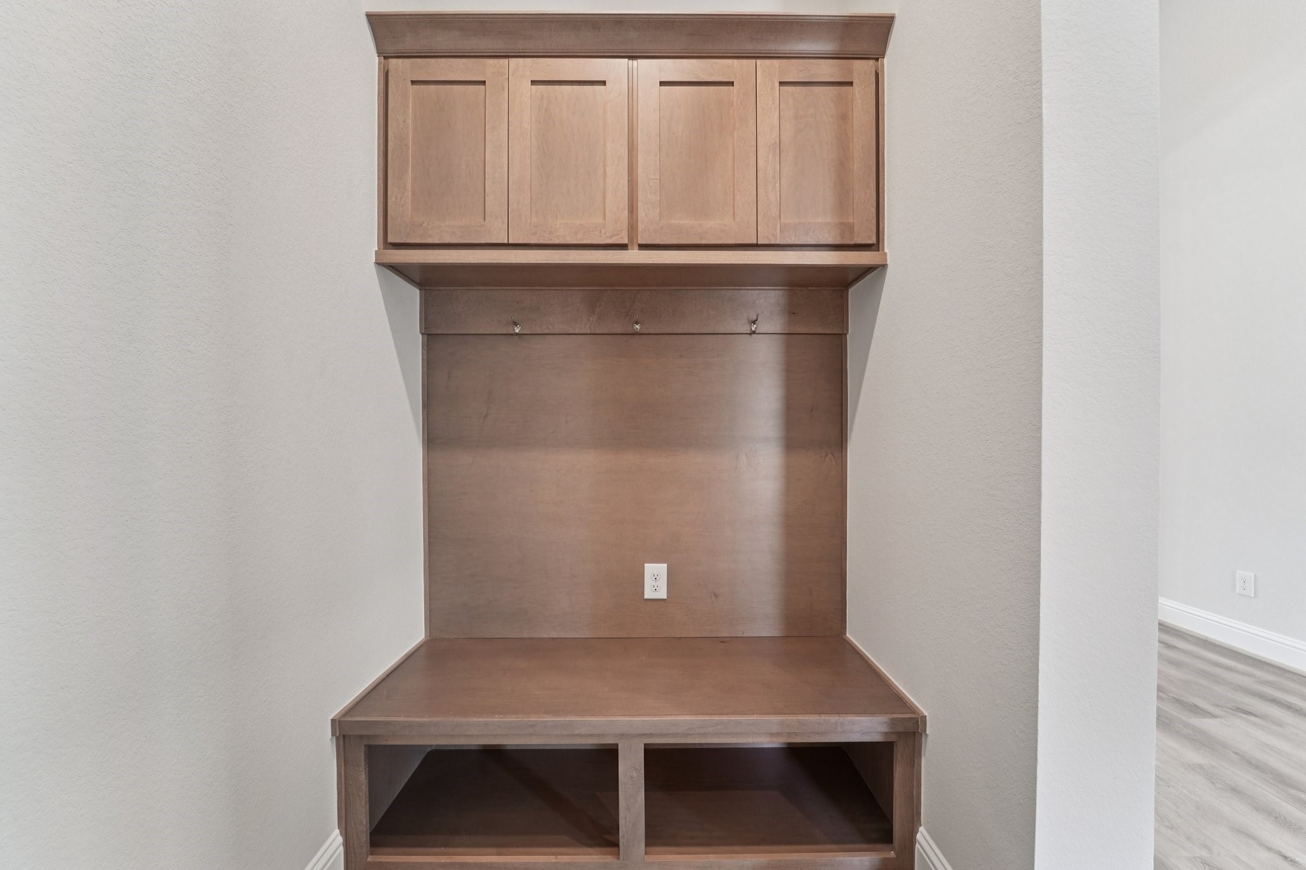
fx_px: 508
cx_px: 653
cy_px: 435
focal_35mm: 14
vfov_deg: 81.2
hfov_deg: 104.3
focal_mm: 14
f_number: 8
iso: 500
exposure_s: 1/13
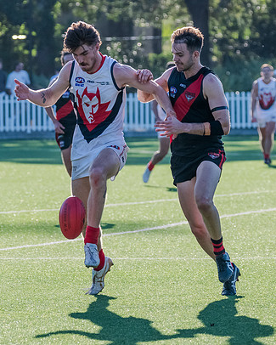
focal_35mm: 439
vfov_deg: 4.4
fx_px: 4481
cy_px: 133
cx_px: 109
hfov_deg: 3.5
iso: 800
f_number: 8
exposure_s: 1/1600
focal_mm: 220
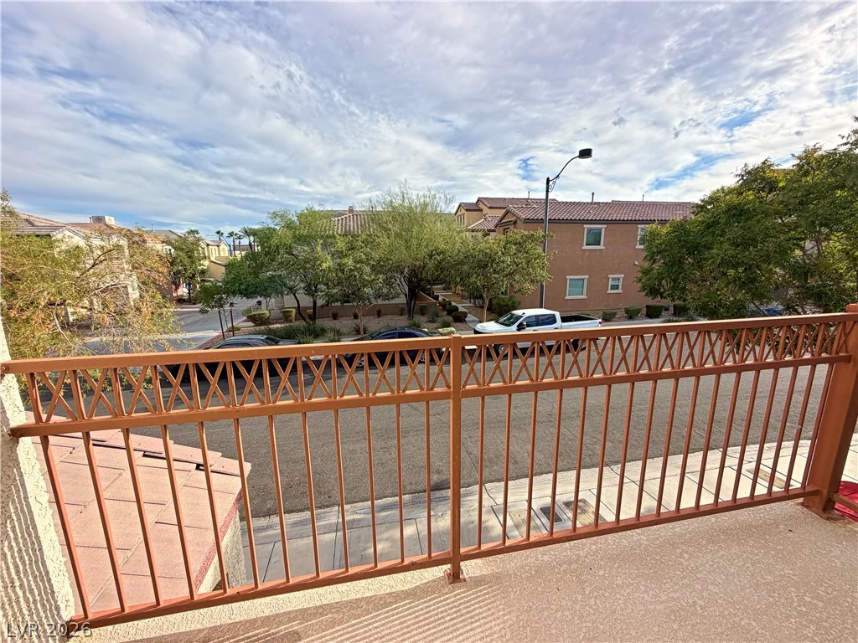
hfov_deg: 102.1
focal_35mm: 14
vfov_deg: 85.7
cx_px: 429
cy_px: 322
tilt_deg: -10.6
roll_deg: +1.4
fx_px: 347
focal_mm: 2.22
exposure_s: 1/770
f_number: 2.2
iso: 25
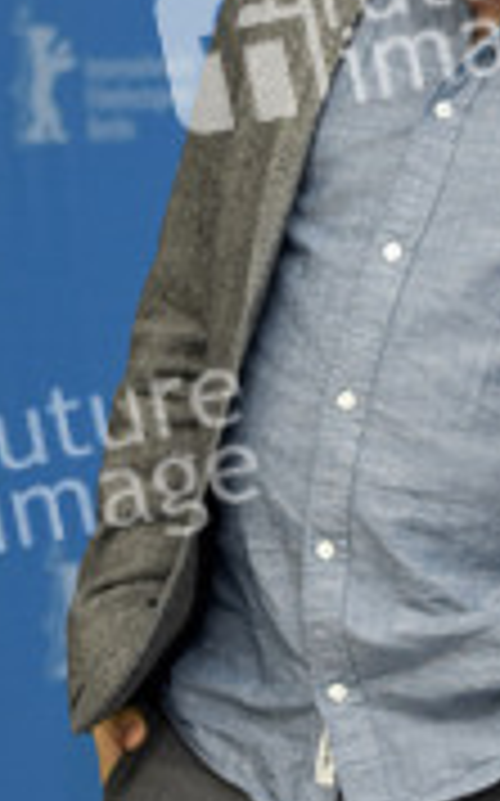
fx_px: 5241
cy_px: 252
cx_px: 518
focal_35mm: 240
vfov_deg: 8.7
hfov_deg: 5.4
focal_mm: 70
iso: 640
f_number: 3.5
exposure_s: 1/320
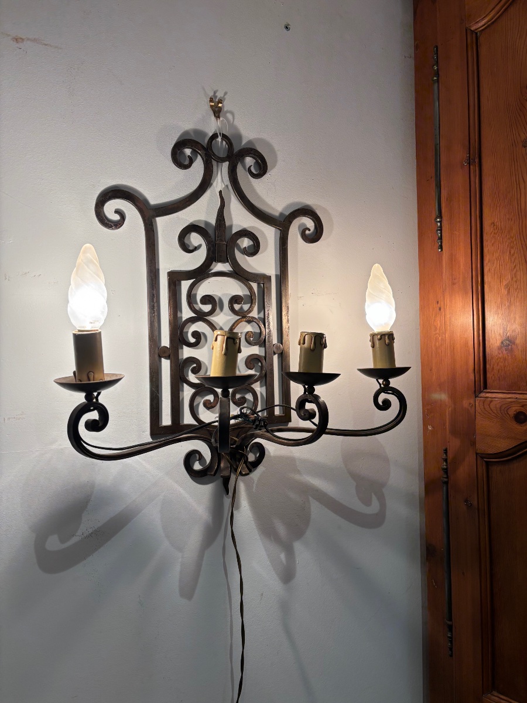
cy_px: 352
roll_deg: +0.5
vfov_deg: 67.3
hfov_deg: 53.1
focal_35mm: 26
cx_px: 264
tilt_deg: +0.2
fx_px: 528
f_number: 1.6
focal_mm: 5.96
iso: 64
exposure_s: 1/100
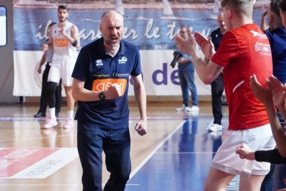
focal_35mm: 209
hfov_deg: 9.8
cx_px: 61
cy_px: 118
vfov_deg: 6.6
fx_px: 1660
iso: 5000
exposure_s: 1/500
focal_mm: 86
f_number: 5
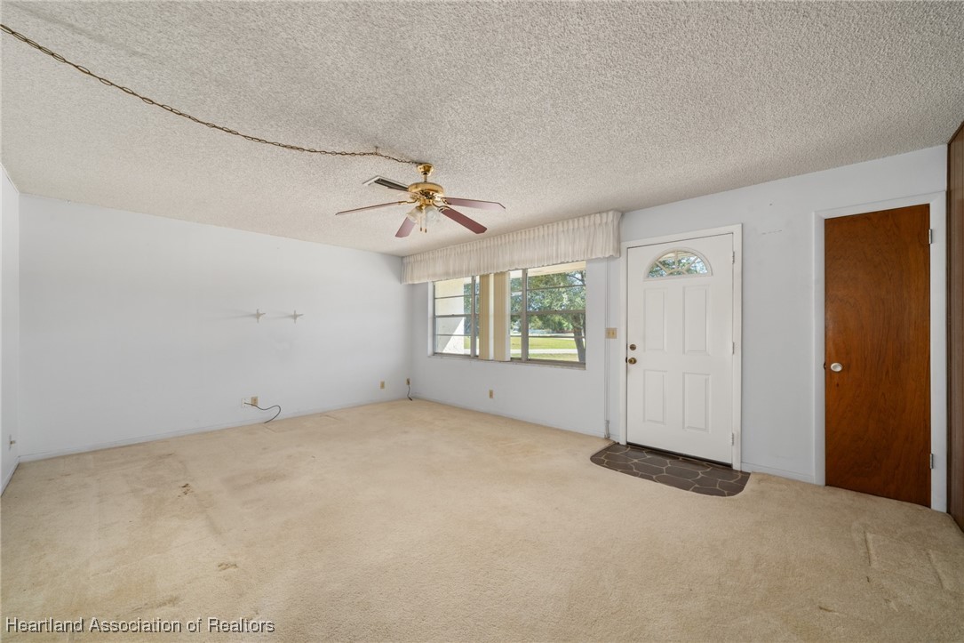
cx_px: 482
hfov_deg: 108.3
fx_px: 348
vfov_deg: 85.4
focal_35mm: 13
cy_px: 322
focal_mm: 13
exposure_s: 1/3
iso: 400
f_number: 11
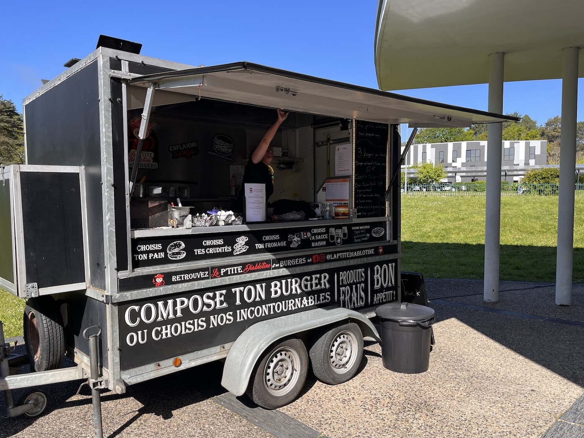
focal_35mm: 28
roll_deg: +0.3
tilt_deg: -2.3
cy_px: 227
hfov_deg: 63.4
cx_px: 274
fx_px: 472
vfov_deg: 49.7
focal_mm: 5.1
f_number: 1.6
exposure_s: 1/1721
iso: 50
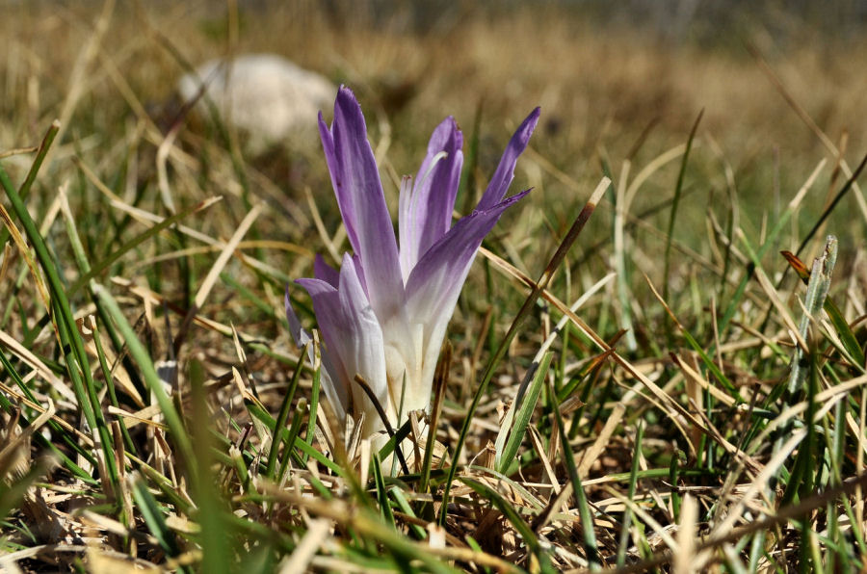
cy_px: 287
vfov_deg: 30.7
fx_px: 1045
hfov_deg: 45.0
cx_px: 434
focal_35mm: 44
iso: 200
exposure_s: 1/500
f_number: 11
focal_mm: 29
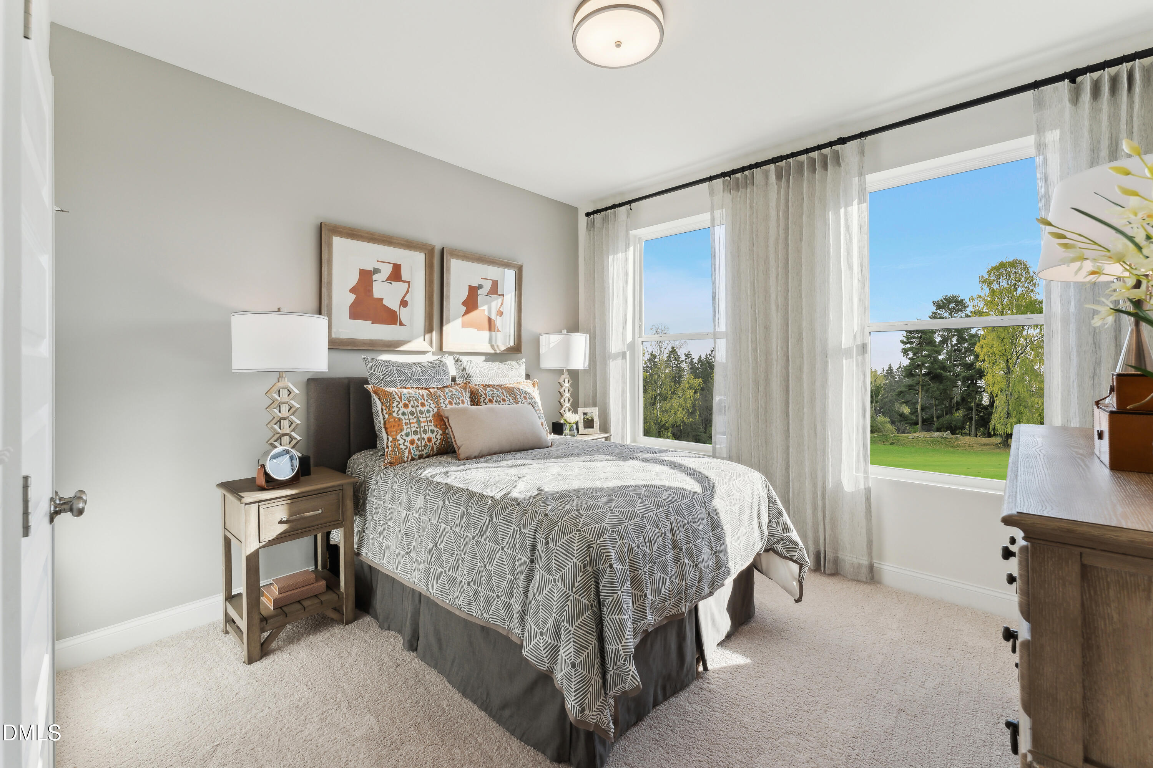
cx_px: 576
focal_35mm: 14
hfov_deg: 104.3
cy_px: 384
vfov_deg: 81.2
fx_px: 448
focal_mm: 14
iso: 100
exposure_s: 1/60
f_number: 9
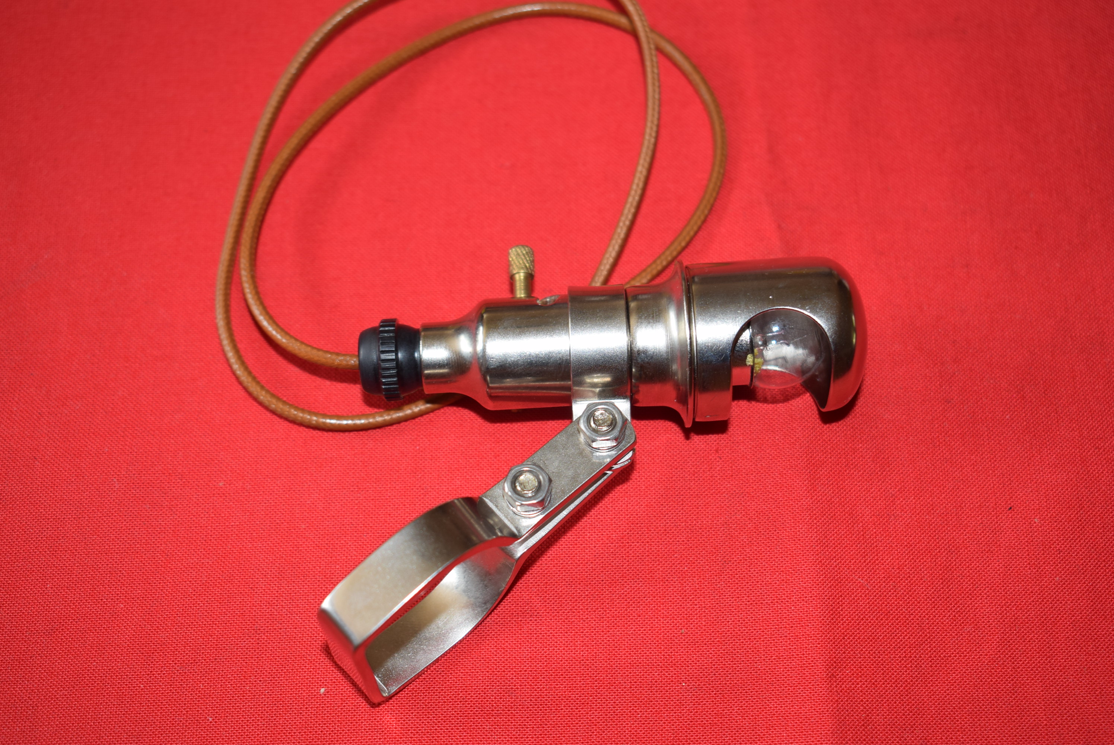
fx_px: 1626
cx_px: 557
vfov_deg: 25.8
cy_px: 372
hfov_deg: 37.8
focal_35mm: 52
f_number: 5.6
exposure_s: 1/60
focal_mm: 35
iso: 160
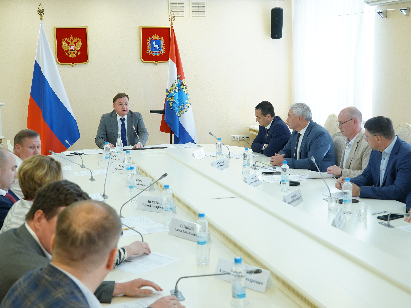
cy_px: 154
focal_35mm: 50
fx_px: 594
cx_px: 186
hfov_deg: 38.2
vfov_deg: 29.1
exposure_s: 1/160
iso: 1600
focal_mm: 46
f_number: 5.6
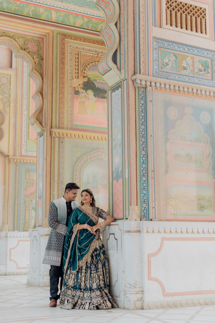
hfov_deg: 27.0
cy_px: 162
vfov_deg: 39.6
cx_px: 108
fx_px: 448
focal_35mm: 50
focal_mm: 50
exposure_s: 1/400
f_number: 1.8
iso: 125
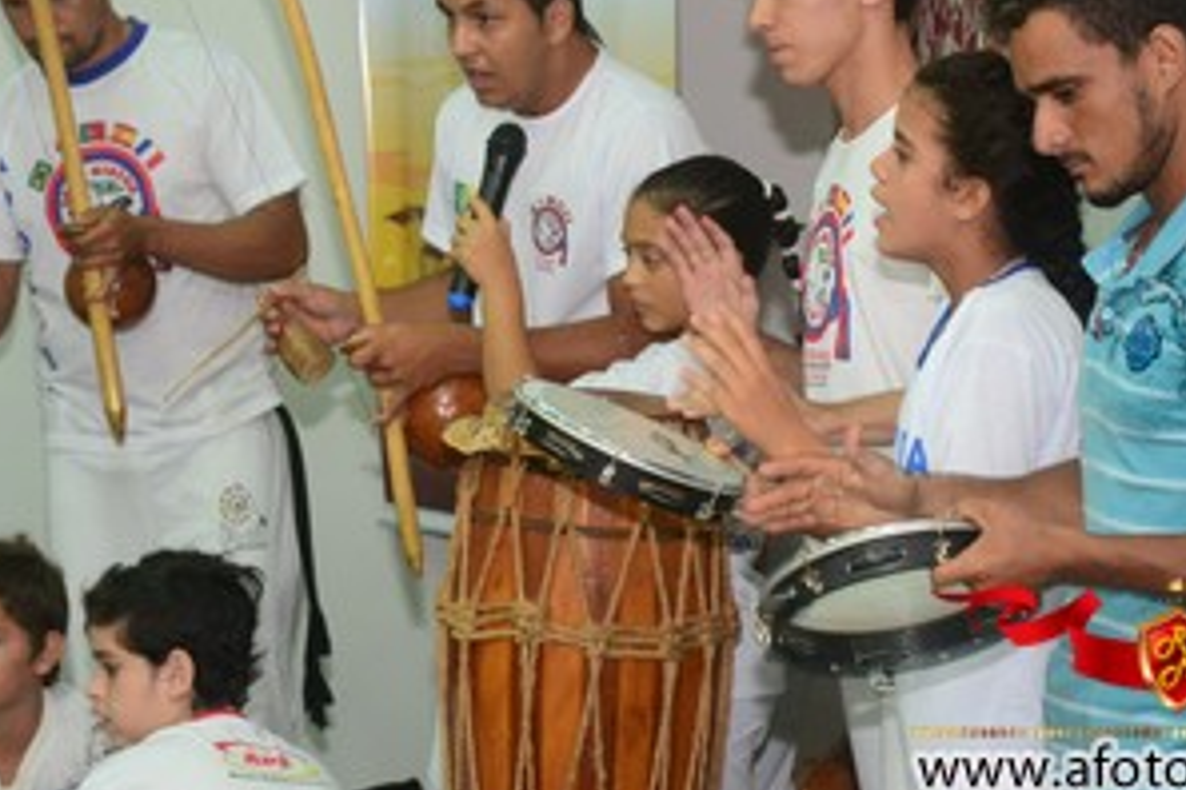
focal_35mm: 141
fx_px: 4645
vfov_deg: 9.7
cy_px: 239
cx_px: 579
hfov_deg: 14.6
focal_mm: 62
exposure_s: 1/80
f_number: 5
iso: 1600
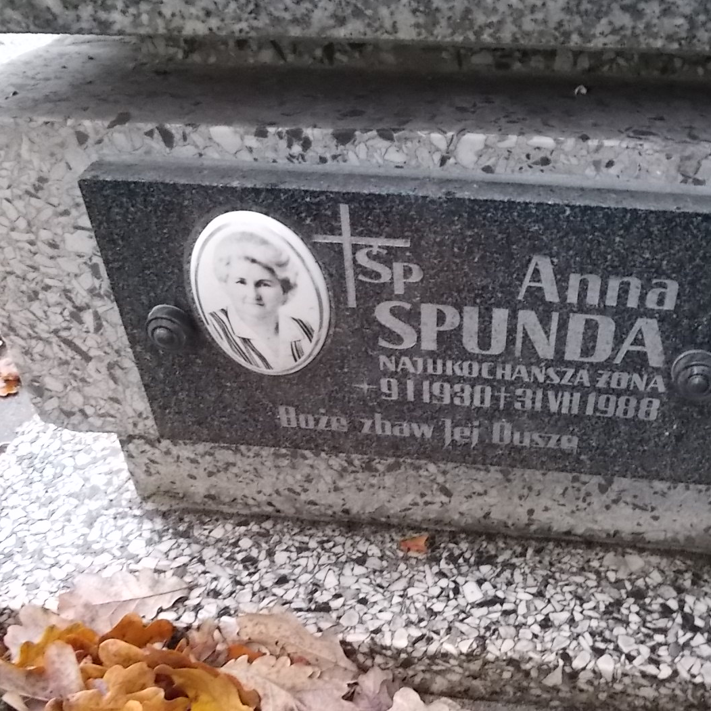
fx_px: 813
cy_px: 371
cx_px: 453
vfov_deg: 47.2
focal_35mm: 35
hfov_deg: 46.7
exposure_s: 1/13
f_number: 3.2
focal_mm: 4.6
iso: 400
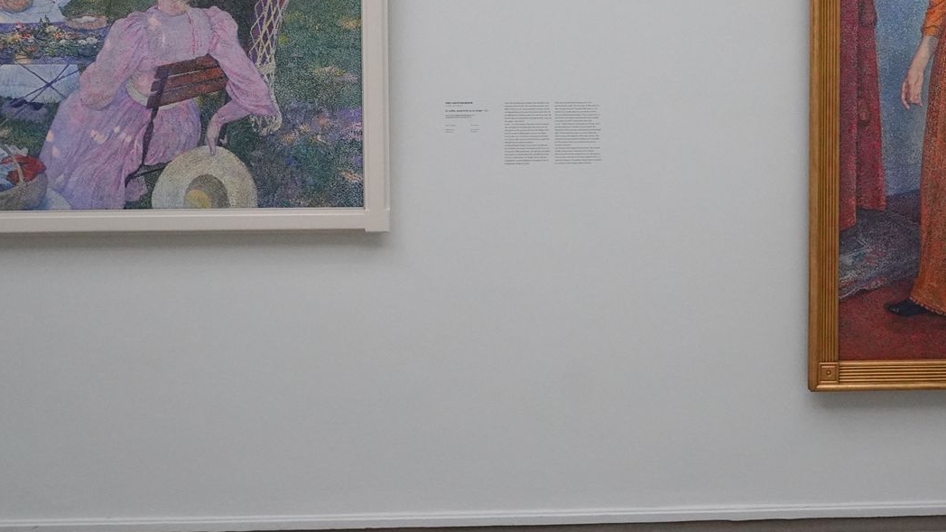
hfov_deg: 42.9
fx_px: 1204
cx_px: 443
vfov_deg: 24.2
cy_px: 50
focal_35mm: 48
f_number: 5.6
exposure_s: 1/80
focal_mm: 24
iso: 3200
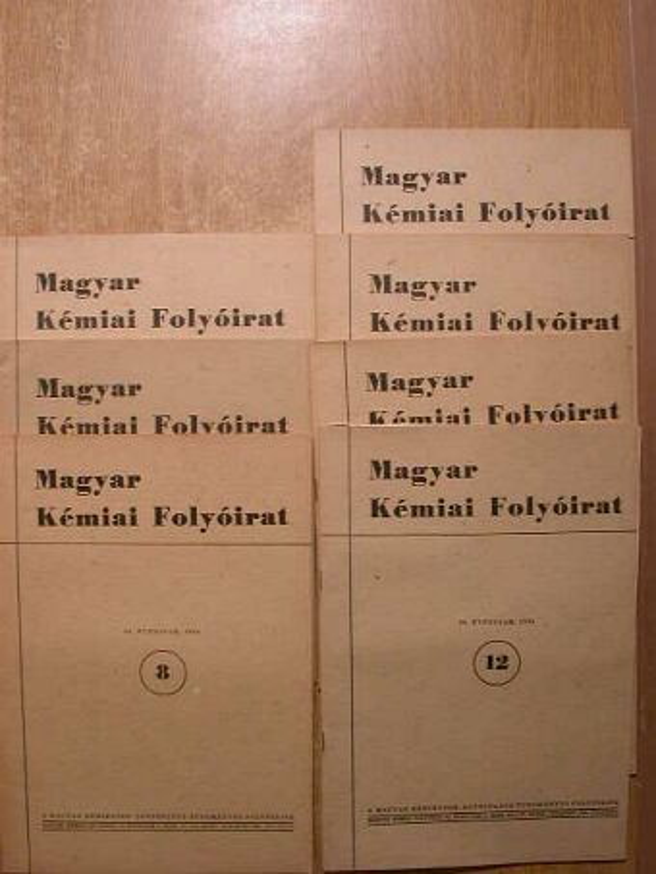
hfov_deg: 36.0
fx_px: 1010
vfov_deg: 46.8
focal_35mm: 40
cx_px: 328
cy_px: 437
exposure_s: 1/109
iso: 100
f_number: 3.8
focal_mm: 8.4
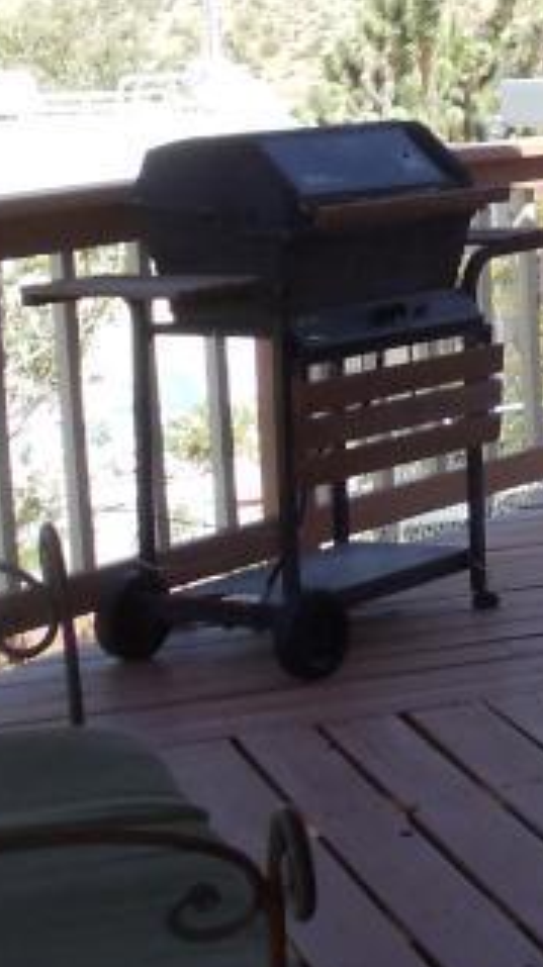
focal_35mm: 154
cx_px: 1168
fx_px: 3949
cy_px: 230
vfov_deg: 13.9
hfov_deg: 7.5
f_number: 3.5
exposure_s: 1/500
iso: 100
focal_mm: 6
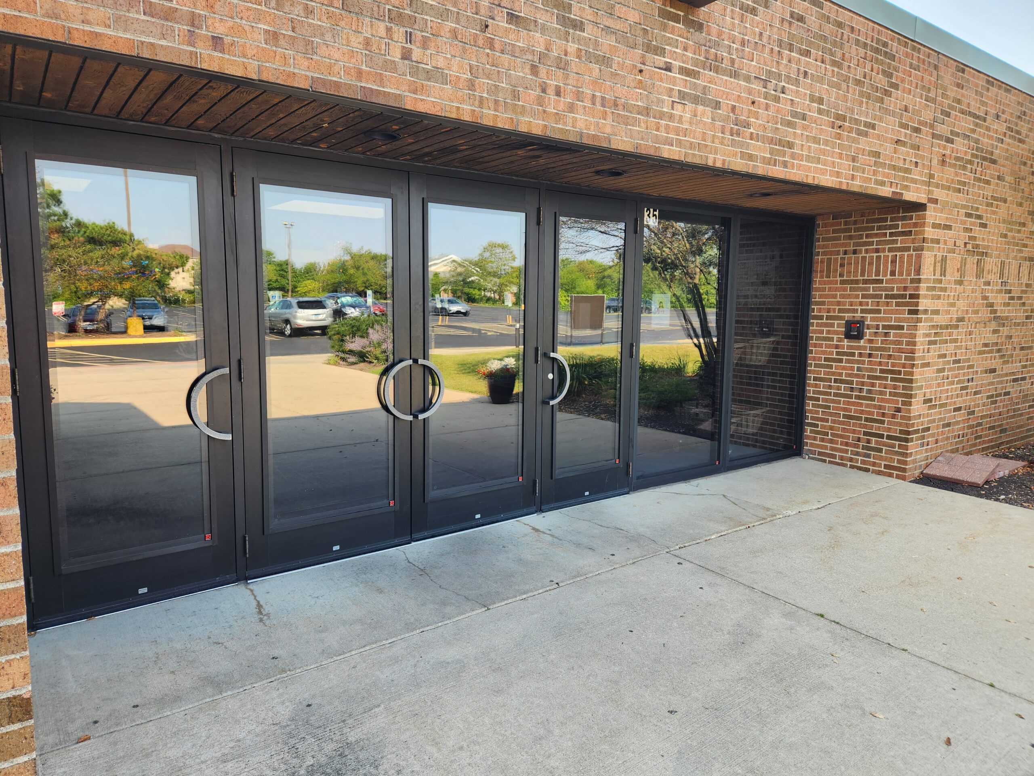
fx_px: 687
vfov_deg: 58.9
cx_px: 517
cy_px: 388
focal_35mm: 23
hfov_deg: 73.9
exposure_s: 1/180
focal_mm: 5.4
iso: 25
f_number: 1.8
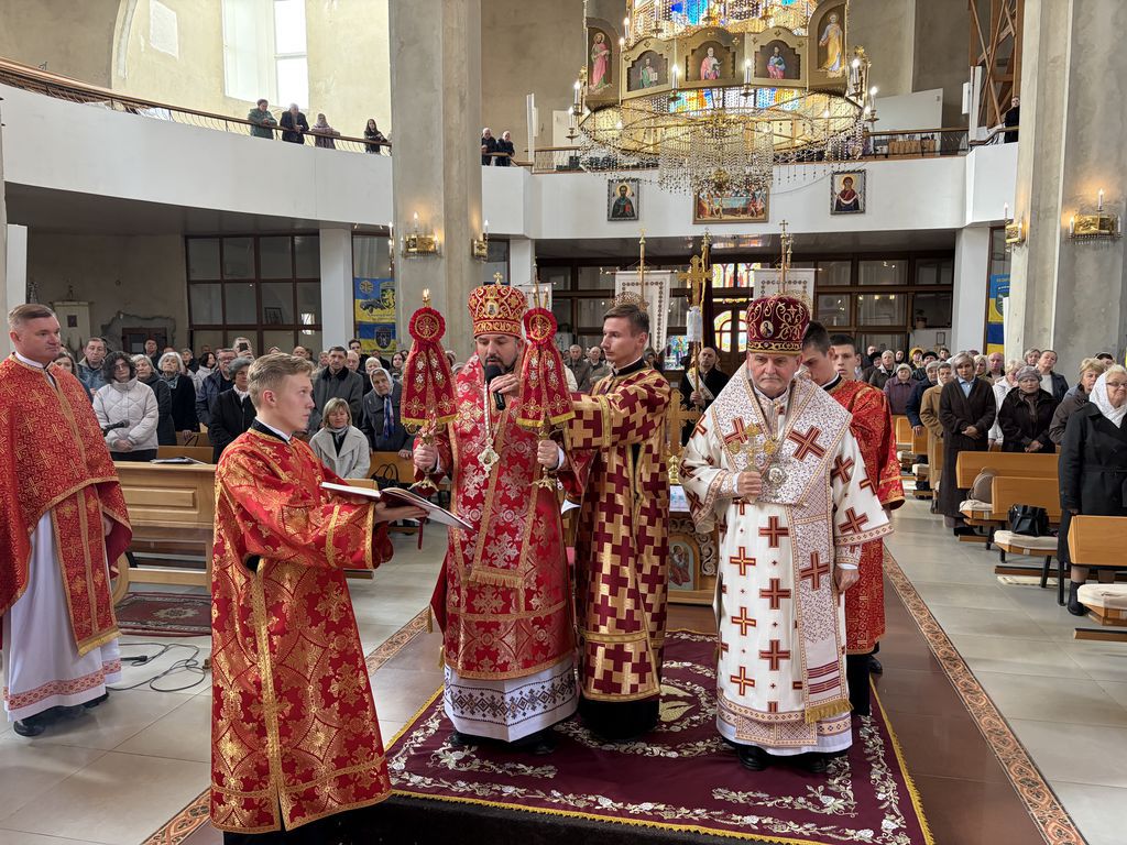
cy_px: 422
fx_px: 846
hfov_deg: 67.3
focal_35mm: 26
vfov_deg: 53.1
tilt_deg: -4.3
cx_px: 564
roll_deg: -0.3
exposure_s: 1/81
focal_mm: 5.96
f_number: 1.6
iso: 125
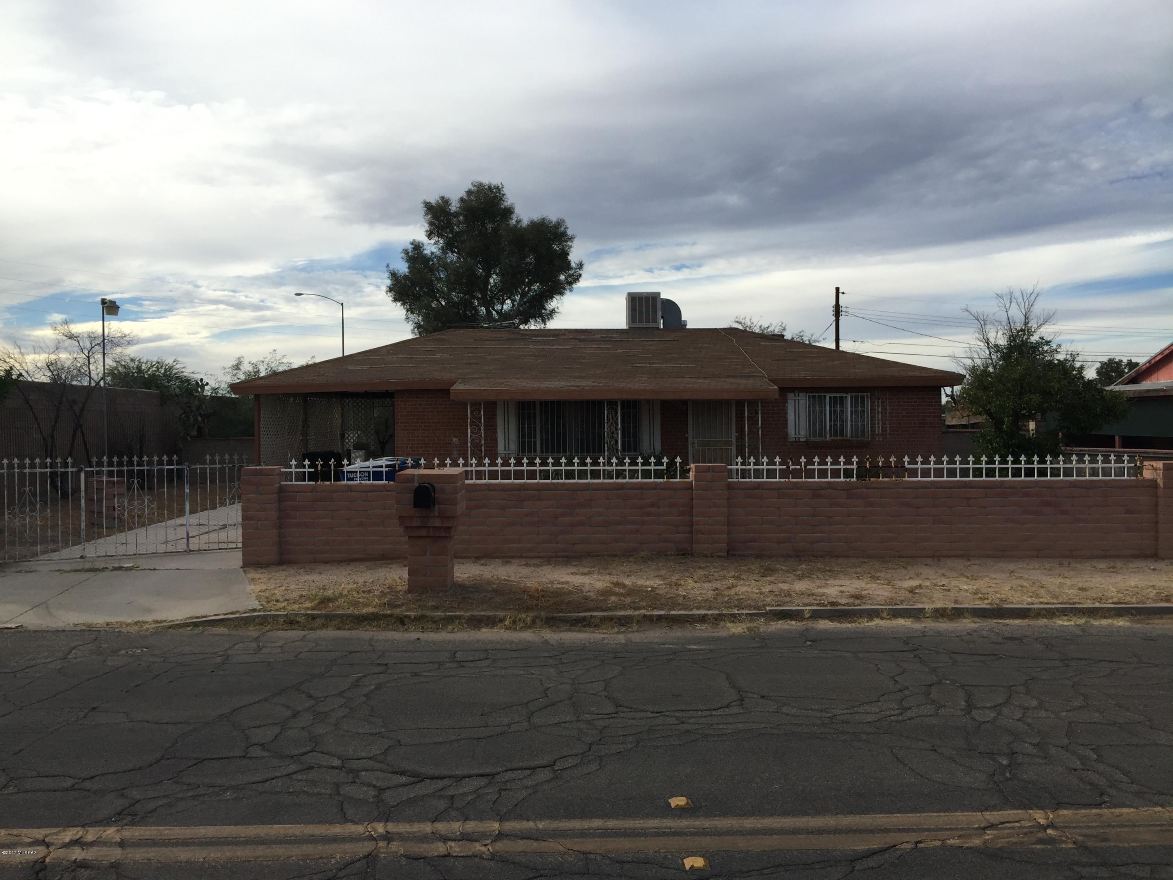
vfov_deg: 48.2
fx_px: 983
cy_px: 440
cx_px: 586
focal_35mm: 29
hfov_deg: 61.7
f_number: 2.2
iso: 32
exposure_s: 1/1412
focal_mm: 4.15
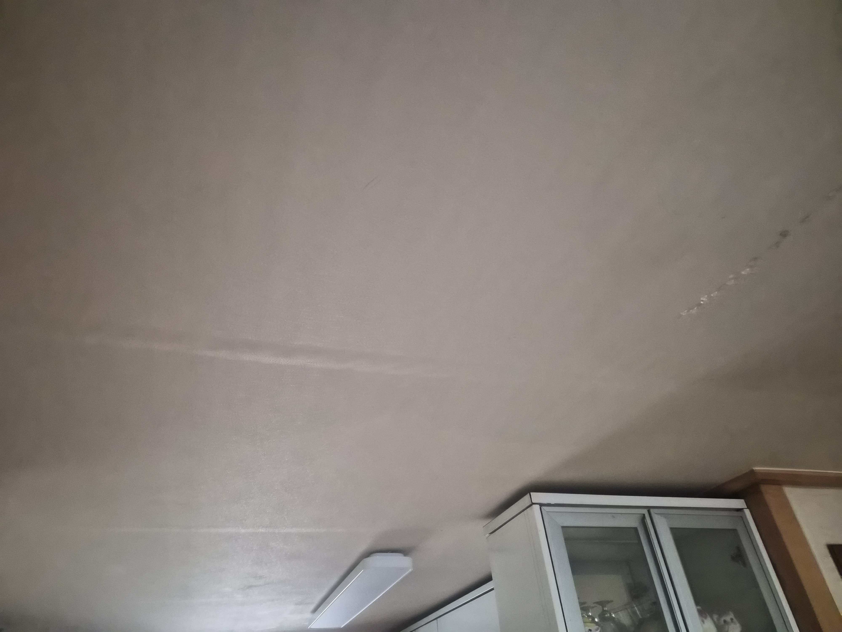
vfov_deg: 58.9
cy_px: 316
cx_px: 421
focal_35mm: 23
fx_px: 559
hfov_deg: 73.9
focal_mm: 5.4
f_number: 1.8
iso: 2000
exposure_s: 1/120
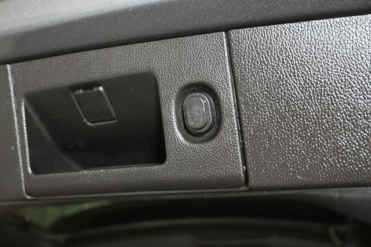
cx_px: 186
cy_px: 124
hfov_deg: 59.5
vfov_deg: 41.7
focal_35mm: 32
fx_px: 324
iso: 4000
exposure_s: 1/60
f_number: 4
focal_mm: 21
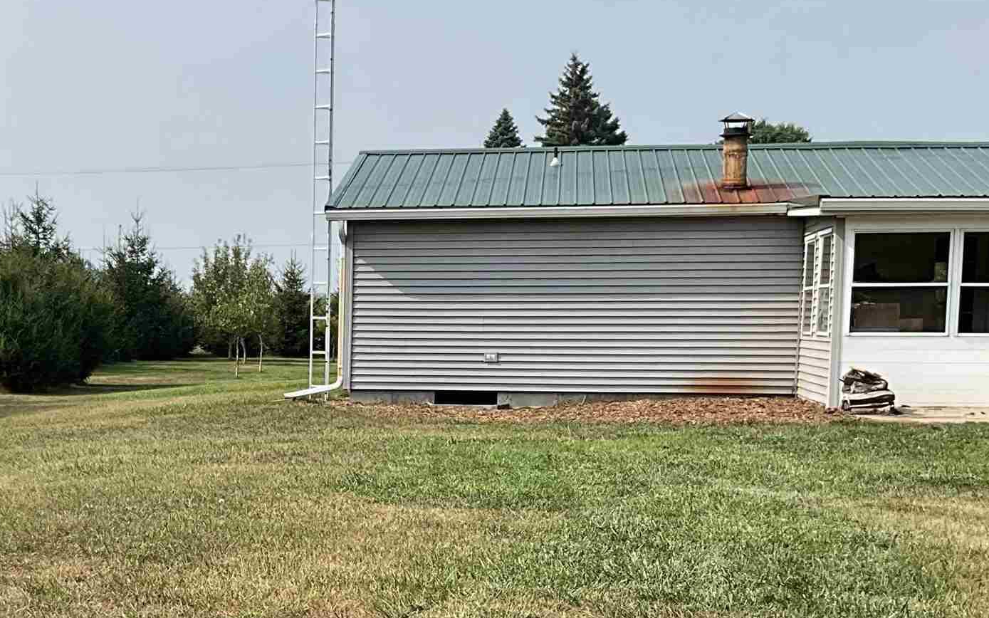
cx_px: 194
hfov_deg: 29.5
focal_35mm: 68
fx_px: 1833
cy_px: 531
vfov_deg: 18.9
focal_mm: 3
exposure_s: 1/1848
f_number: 1.8
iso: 25
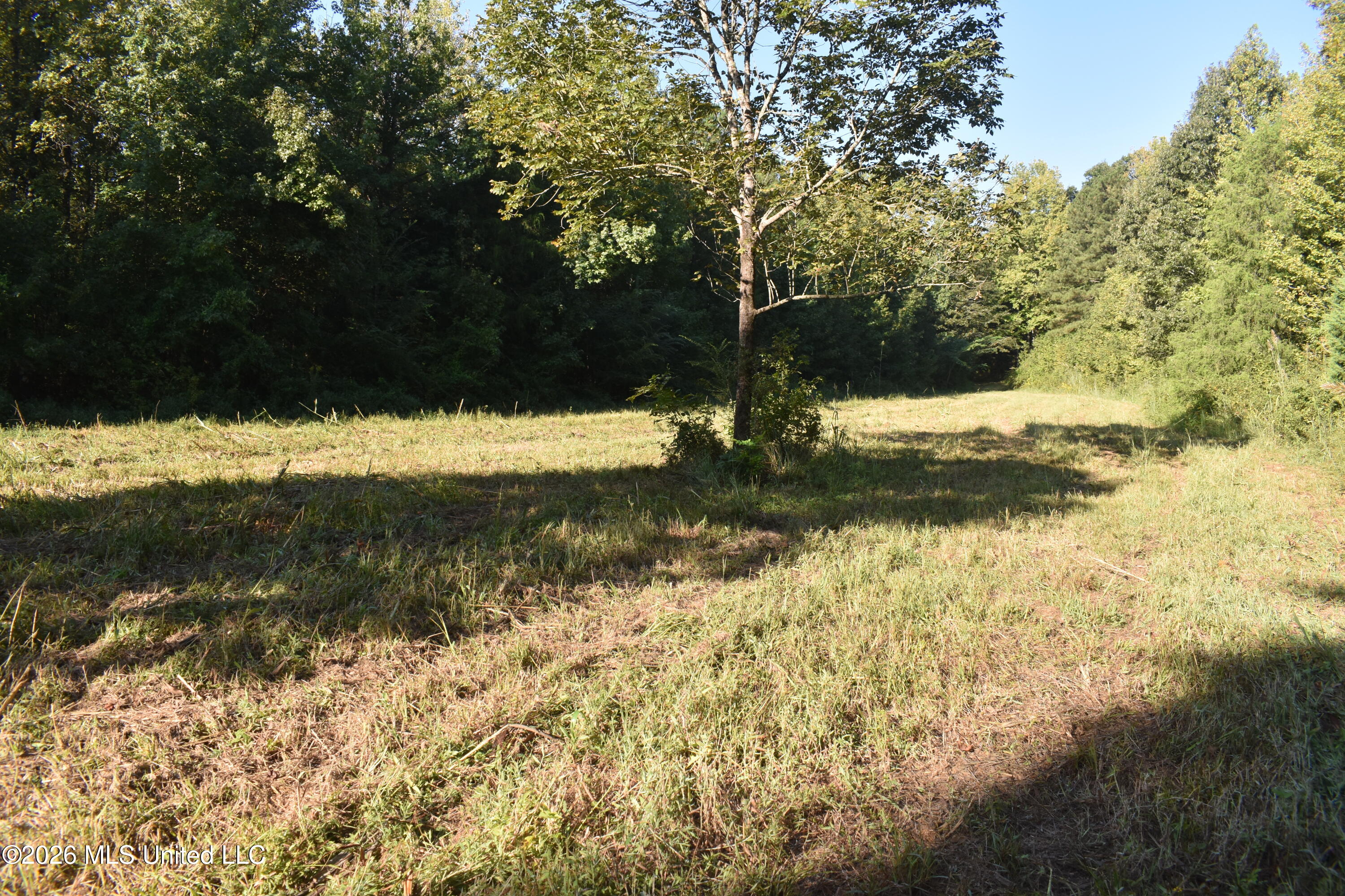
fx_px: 1009
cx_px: 672
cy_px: 448
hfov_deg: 67.4
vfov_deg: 47.9
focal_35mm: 27
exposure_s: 1/250
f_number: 7.1
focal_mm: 18
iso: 200
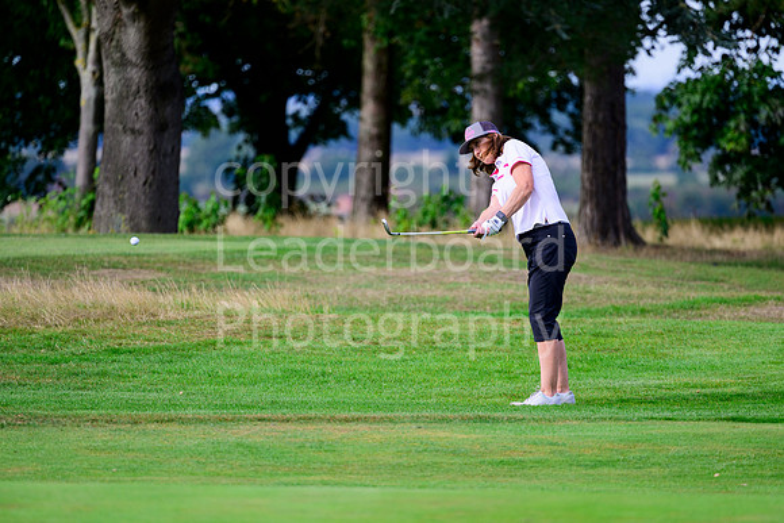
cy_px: 262
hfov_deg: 5.2
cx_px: 392
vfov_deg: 3.4
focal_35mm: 400
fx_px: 8713
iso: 500
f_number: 5.6
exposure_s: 1/1000
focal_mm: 400
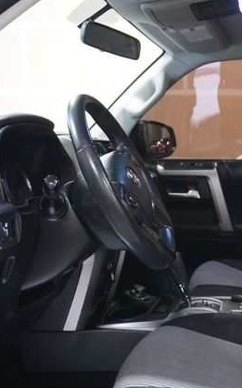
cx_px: 226
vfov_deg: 37.7
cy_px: 197
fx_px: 568
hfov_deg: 23.3
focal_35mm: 54
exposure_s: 1/40
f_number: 4
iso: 6400
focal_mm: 23
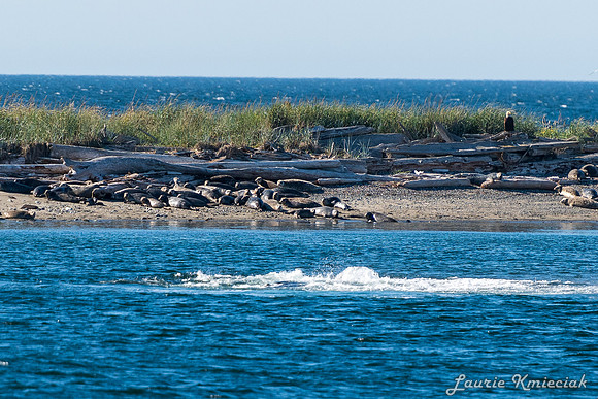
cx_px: 291
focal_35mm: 703
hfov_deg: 2.9
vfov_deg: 2.0
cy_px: 248
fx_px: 11678
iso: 220
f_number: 2.8
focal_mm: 200
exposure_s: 1/4000
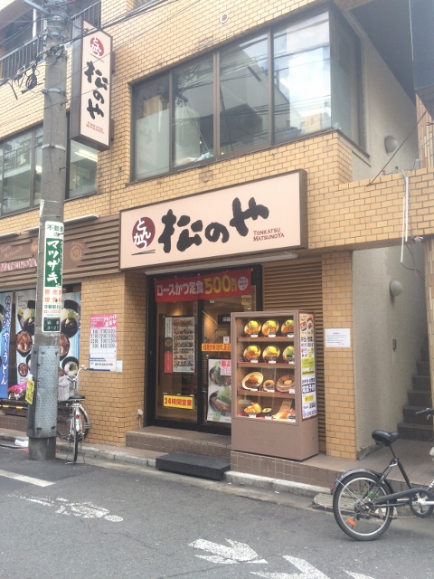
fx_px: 485
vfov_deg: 61.7
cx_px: 217
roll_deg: +1.0
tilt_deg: +4.6
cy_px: 290
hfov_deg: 48.2
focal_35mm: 29
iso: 32
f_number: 2.2
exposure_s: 1/221
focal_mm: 4.15
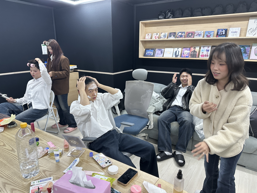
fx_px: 178
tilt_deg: -14.4
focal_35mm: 24
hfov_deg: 71.6
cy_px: 96
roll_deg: +0.1
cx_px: 128
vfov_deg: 56.8
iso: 200
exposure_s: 1/120
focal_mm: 6.86
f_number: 1.78
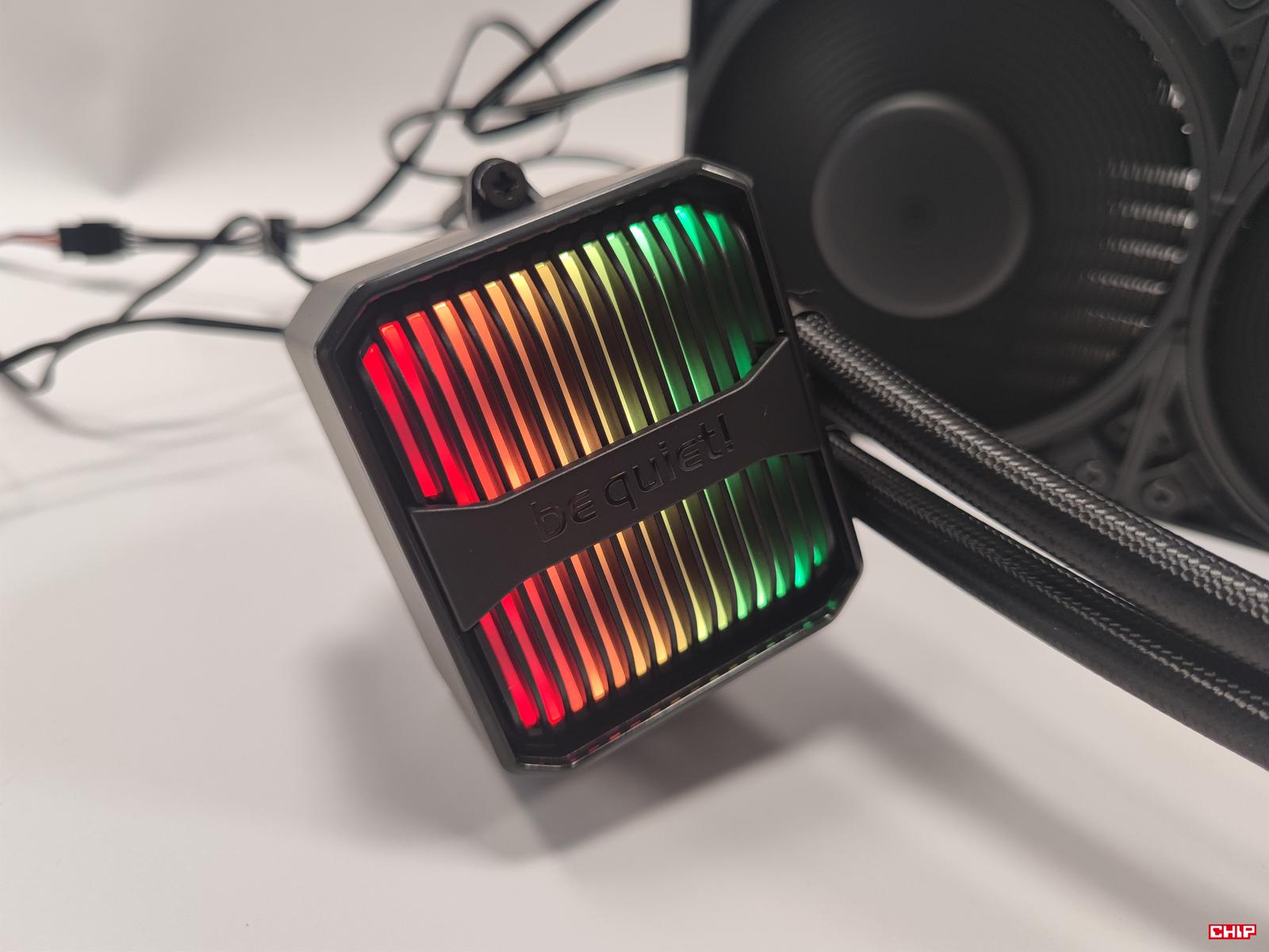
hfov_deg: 69.4
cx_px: 634
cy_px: 476
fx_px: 916
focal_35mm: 25
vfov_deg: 54.9
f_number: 1.85
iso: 197
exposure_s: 1/64
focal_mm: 6.78
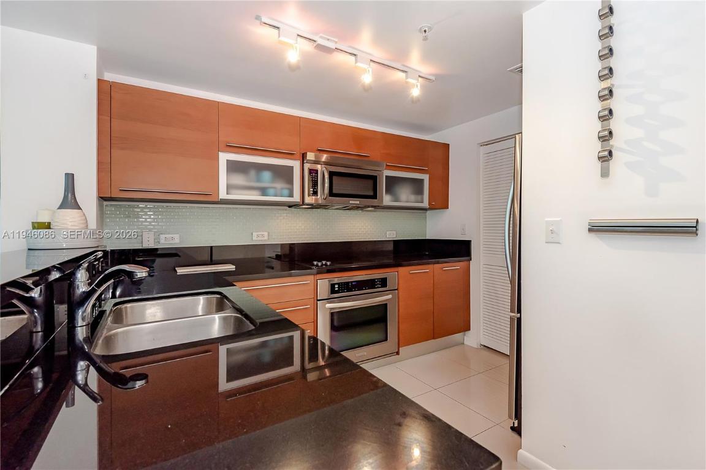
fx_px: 314
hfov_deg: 96.7
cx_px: 353
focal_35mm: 16
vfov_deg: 73.7
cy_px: 235
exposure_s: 1/80
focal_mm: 16
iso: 800
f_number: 8
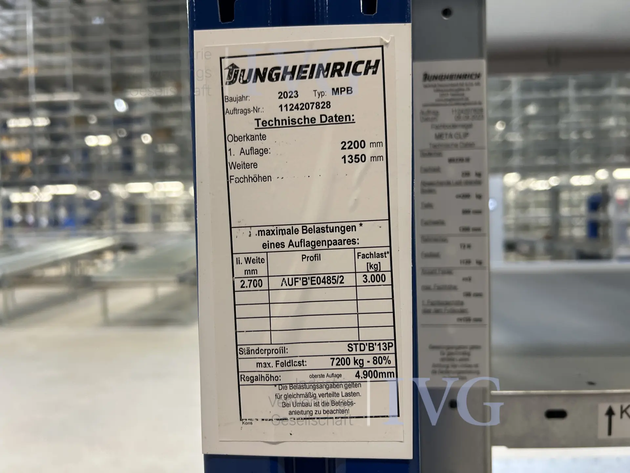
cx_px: 315
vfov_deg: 53.1
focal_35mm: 26
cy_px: 236
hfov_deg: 67.3
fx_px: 473
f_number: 1.5
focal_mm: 5.7
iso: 125
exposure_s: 1/103
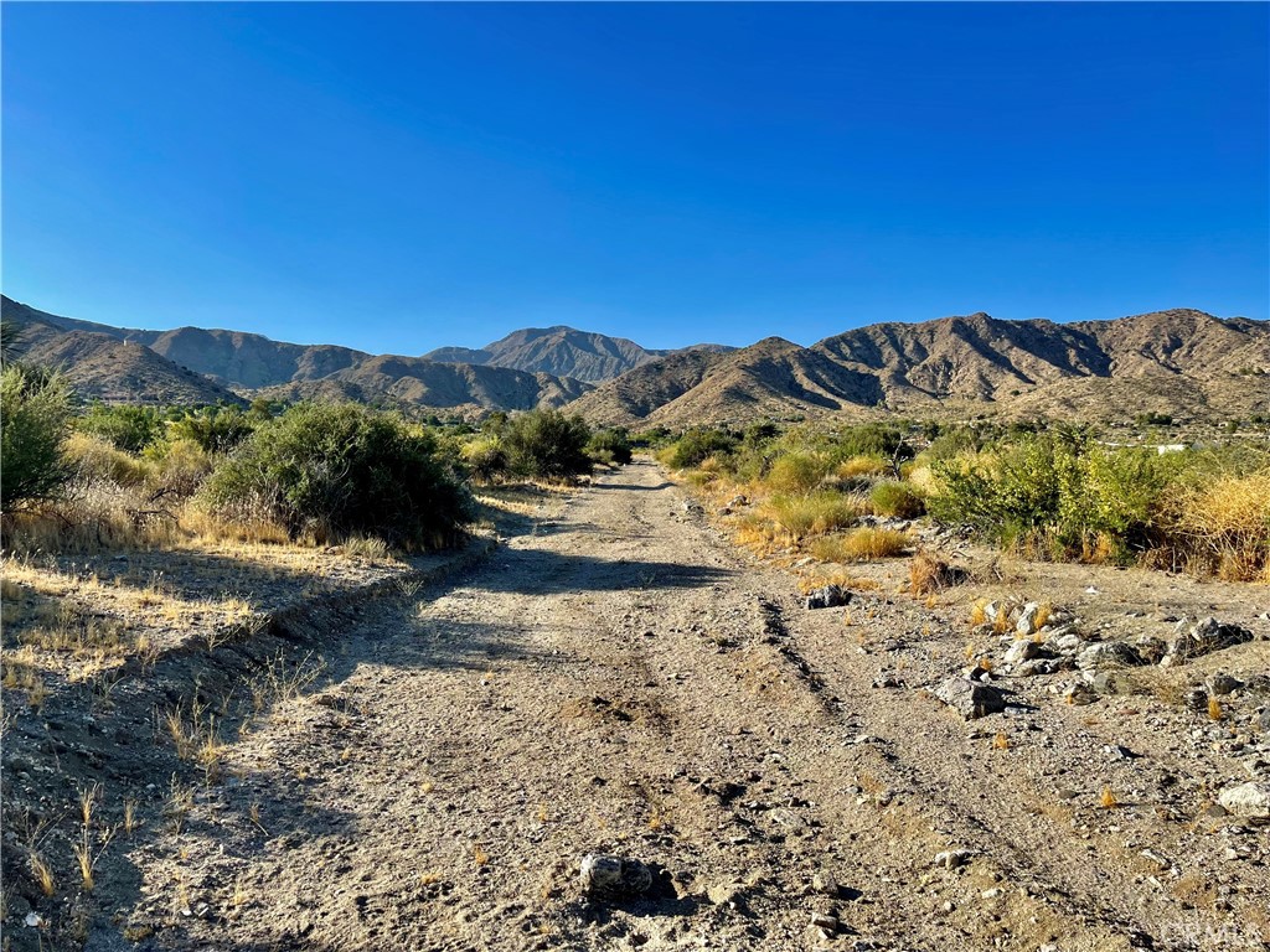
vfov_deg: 54.9
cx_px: 635
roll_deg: +1.8
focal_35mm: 25
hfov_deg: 69.4
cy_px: 476
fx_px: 917
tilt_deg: +0.7
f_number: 1.6
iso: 32
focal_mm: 5.1
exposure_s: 1/3257
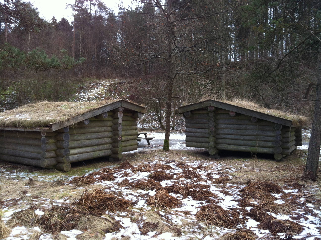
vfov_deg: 40.6
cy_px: 120
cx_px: 160
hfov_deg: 52.7
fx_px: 324
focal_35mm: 35
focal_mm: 3.85
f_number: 2.8
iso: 80
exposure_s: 1/123
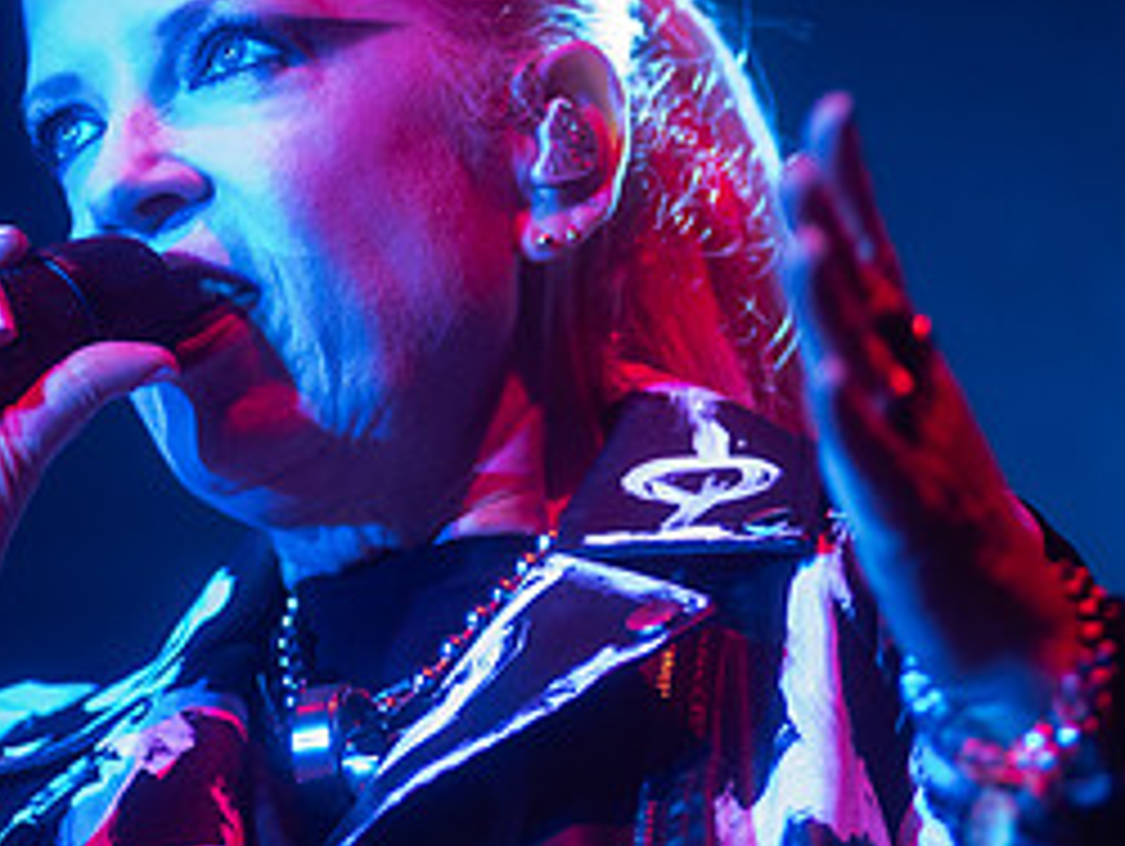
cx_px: 292
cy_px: 394
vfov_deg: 6.1
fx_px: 7970
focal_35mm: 245
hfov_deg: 8.1
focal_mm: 110
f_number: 3.2
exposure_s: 1/200
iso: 2500
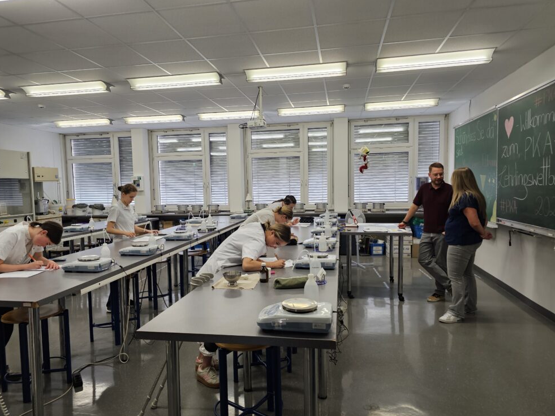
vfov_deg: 56.8
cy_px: 215
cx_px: 266
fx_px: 385
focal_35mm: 24
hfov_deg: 71.6
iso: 100
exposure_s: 1/100
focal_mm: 6.3
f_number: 1.7
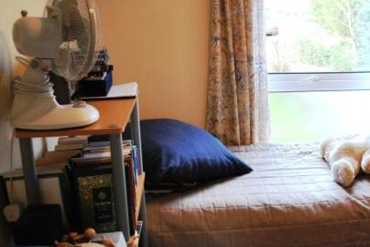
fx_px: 453
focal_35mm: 44
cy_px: 105
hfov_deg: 43.8
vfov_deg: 30.5
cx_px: 248
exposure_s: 1/25
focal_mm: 18
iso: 100
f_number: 3.5
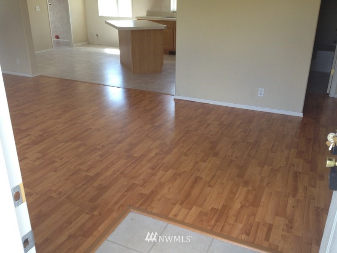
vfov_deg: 40.7
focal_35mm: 35
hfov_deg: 52.6
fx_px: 341
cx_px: 168
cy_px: 126
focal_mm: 4.28
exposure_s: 1/120
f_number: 2.4
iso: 100
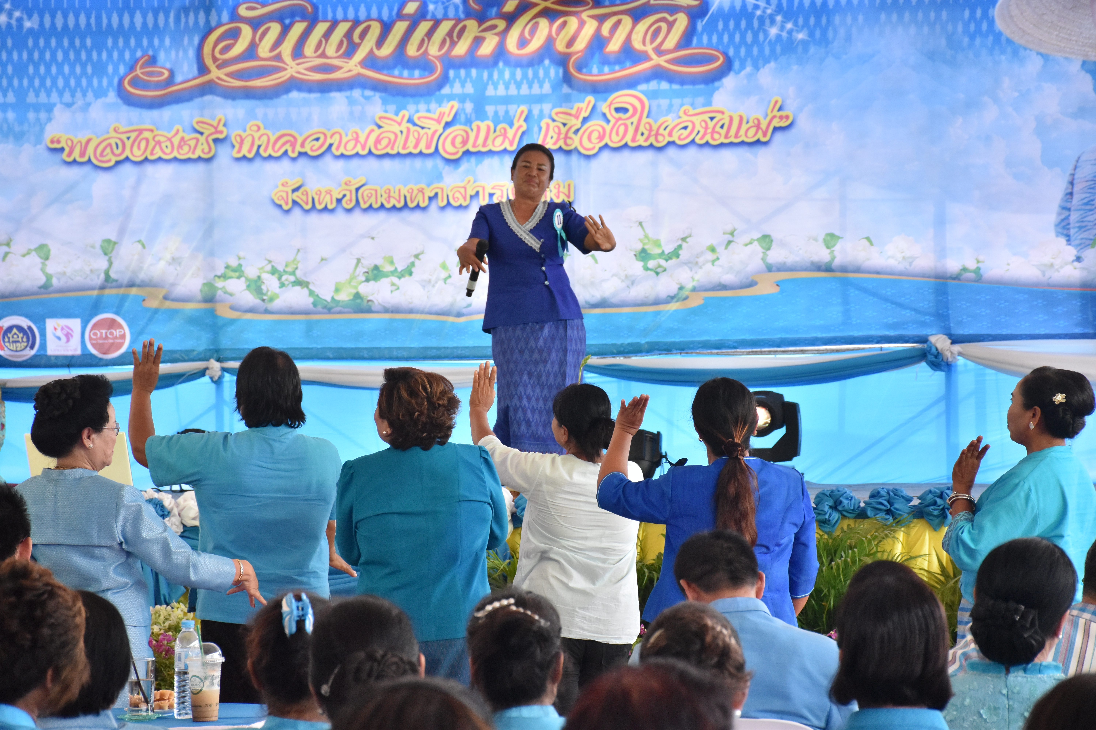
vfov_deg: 10.2
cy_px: 365
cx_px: 548
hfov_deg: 15.2
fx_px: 4110
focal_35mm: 135
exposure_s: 1/1000
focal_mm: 90
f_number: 8
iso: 1600
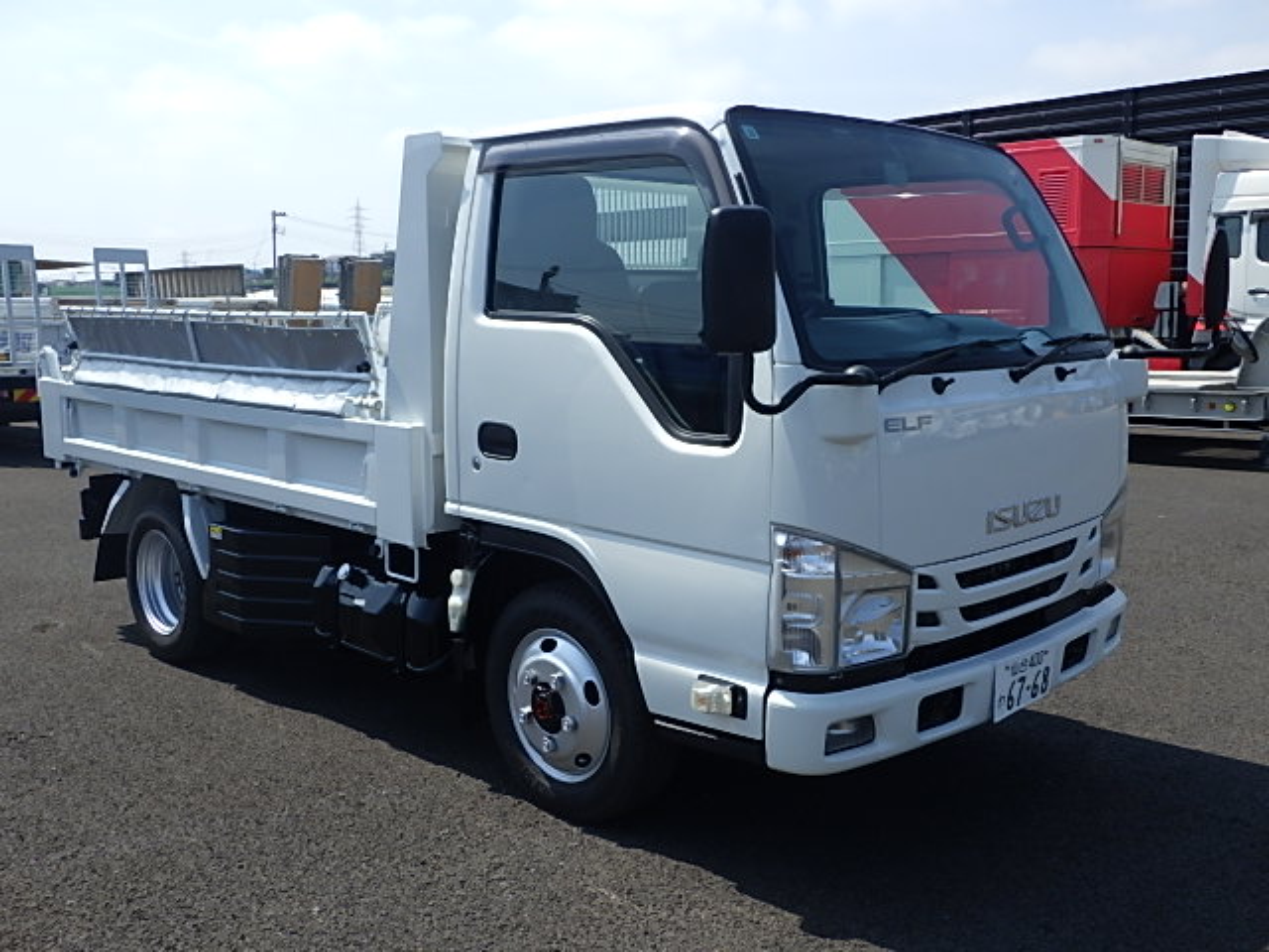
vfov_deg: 41.8
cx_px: 634
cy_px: 476
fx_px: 1246
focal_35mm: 34
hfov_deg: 54.0
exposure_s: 1/800
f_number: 4.6
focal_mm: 6.1
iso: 125
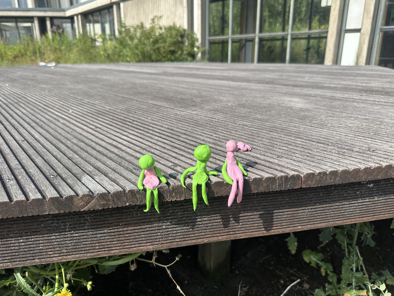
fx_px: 273
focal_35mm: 24
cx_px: 197
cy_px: 148
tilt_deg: -16.8
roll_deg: +0.1
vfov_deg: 56.8
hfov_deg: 71.6
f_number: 1.78
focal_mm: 6.86
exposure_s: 1/2882
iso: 80
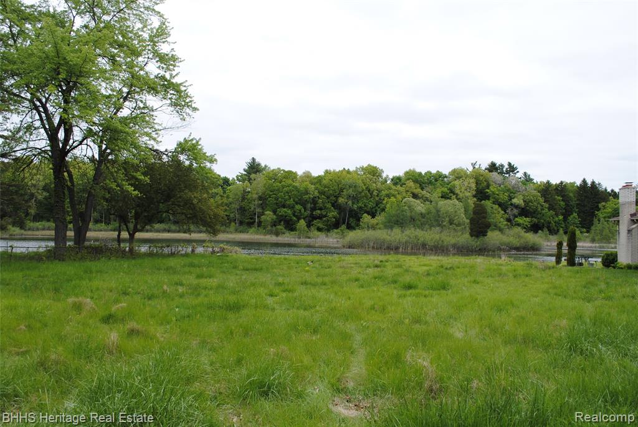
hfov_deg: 61.9
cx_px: 319
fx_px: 532
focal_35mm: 30
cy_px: 214
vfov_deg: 43.7
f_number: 7.1
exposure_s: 1/200
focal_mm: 20
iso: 100
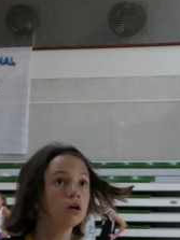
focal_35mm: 262
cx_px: 8
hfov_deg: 5.7
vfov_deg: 7.4
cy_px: 423
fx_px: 1818
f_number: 2.8
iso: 640
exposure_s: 1/250
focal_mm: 24.5
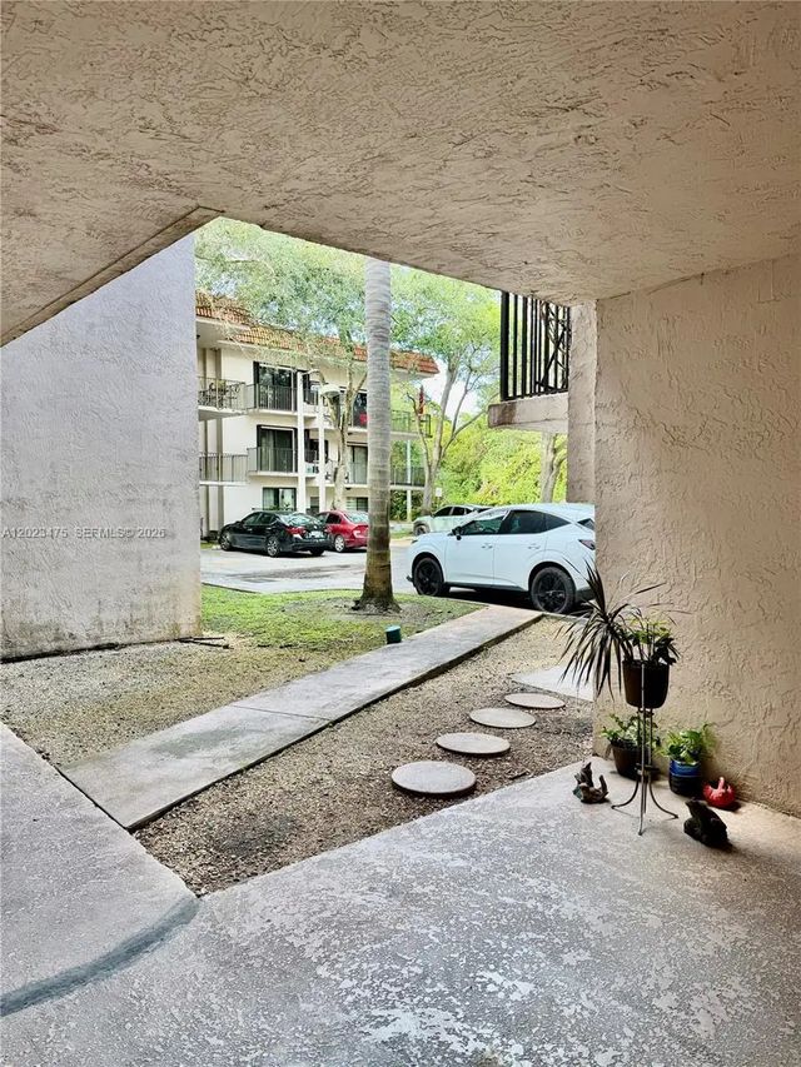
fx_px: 740
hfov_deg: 56.8
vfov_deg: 71.6
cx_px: 400
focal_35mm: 24
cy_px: 534
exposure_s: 1/131
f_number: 1.78
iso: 50
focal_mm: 6.76
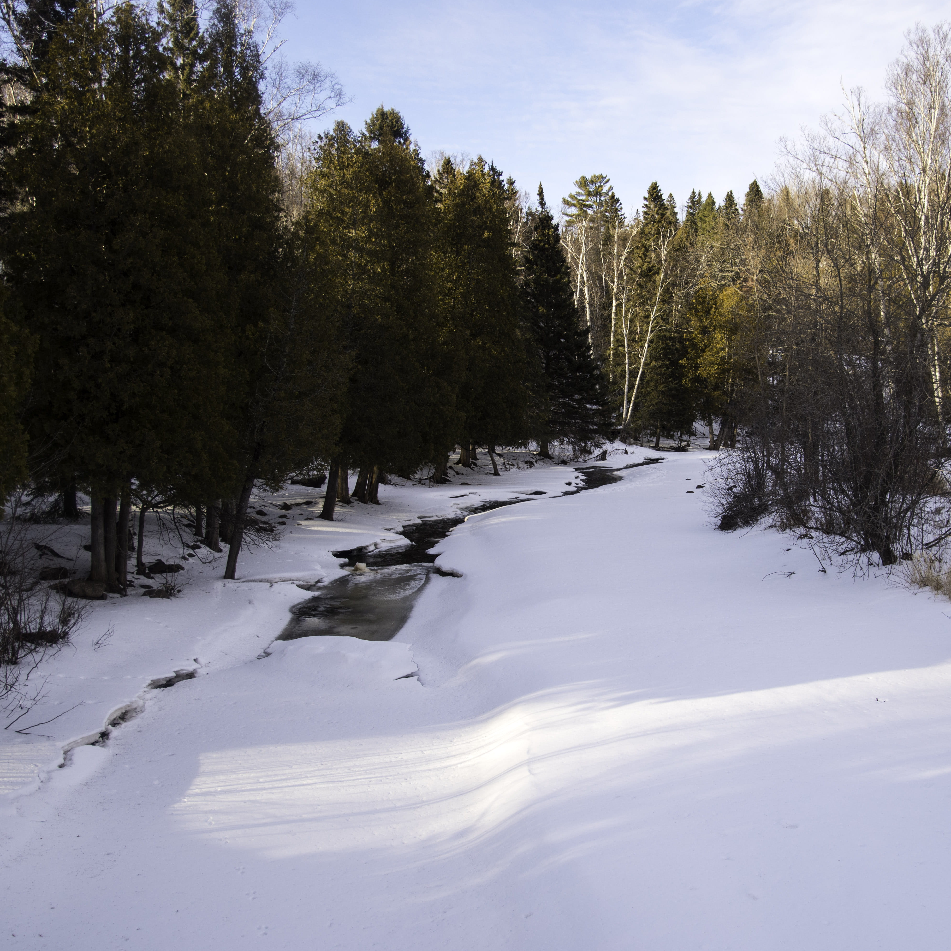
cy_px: 479
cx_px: 585
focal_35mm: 40
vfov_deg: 41.9
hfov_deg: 41.6
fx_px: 1243
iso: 400
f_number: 4.5
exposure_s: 1/1250
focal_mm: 31
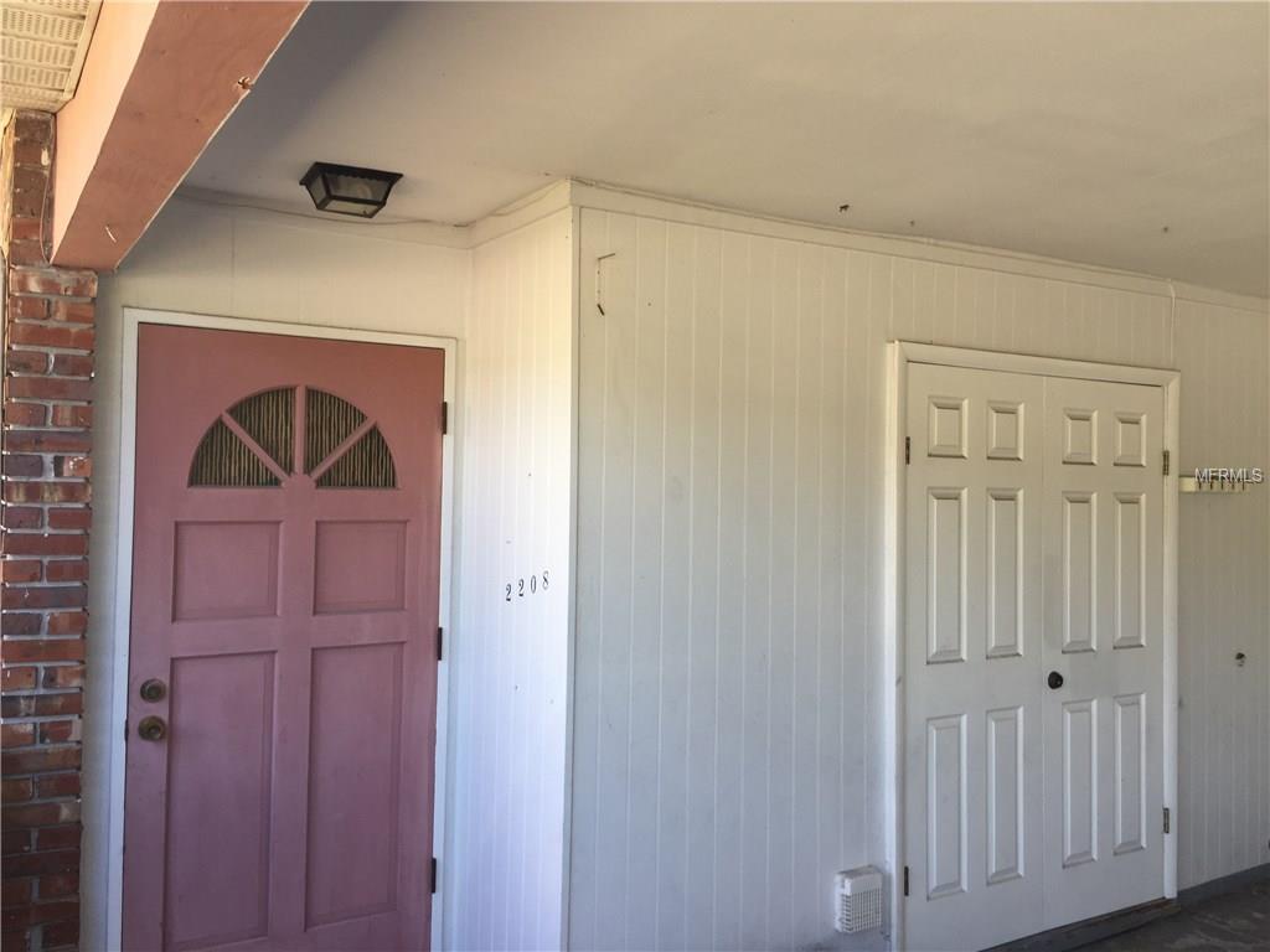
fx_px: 1064
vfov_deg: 48.2
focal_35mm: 29
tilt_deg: +0.5
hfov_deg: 61.7
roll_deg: -1.3
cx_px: 635
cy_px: 476
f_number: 2.2
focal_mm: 4.15
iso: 32
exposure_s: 1/139
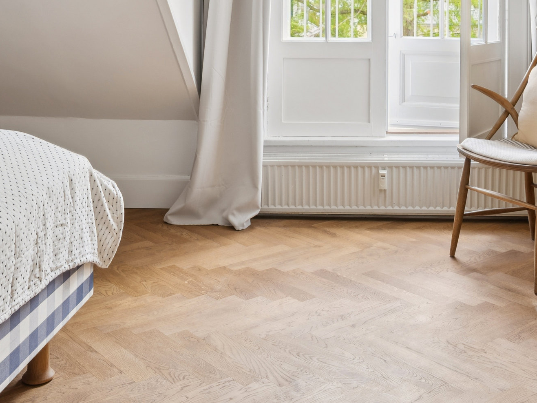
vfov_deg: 29.6
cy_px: 44
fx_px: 731
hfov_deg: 40.1
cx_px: 327
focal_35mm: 47
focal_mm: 21.5
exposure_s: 1/15
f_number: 6.3
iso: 400
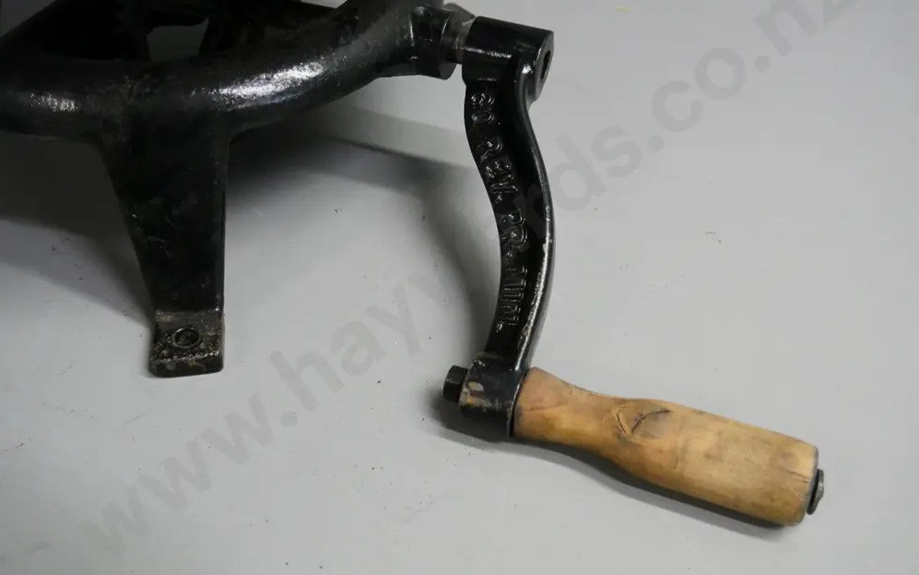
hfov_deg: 52.8
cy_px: 264
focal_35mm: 37
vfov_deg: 34.4
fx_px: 927
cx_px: 465
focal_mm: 17
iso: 3200
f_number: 5
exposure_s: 1/125
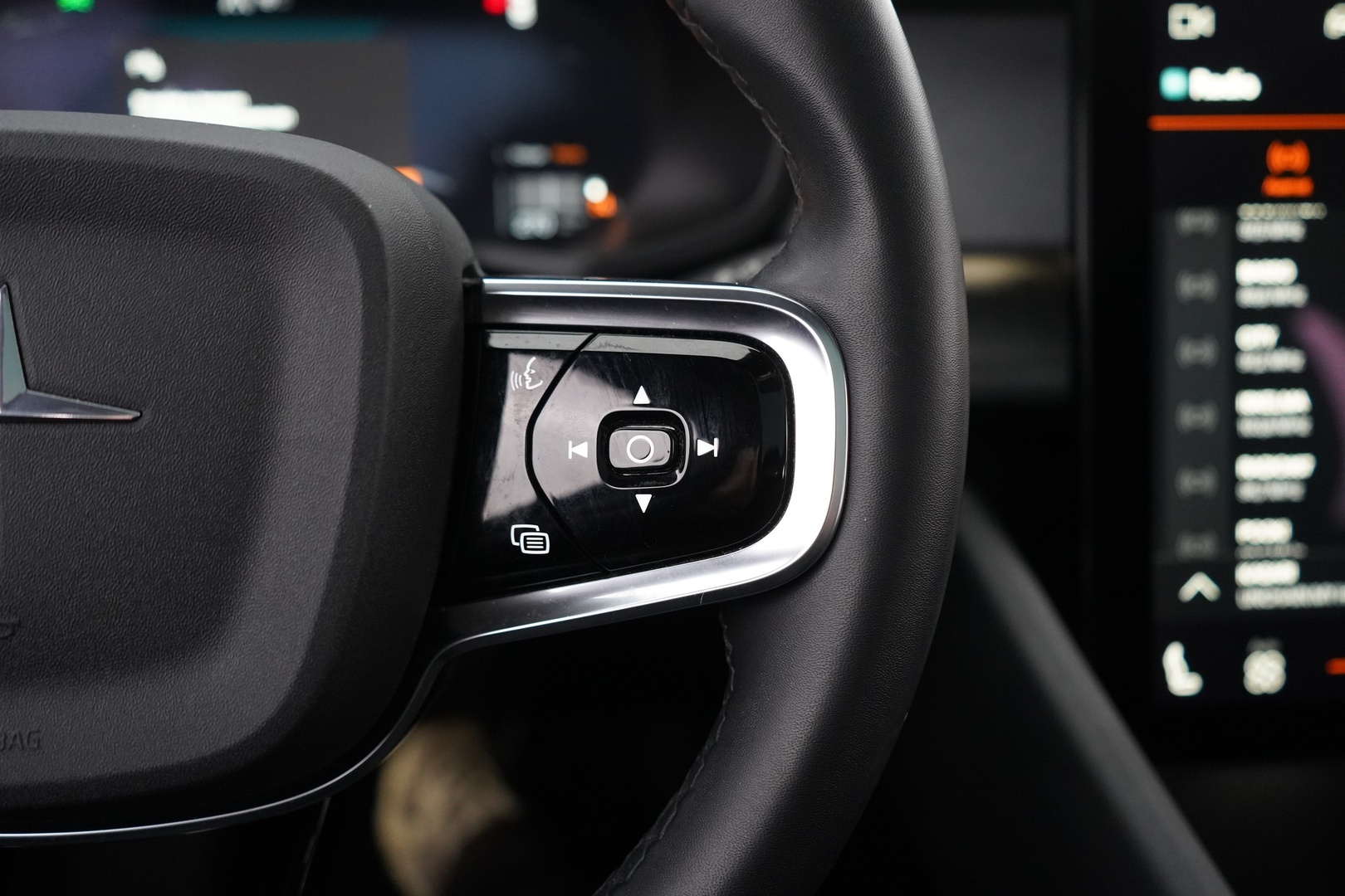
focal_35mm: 31
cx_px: 672
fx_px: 1158
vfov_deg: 42.3
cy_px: 448
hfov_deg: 60.3
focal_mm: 31
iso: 5000
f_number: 3.5
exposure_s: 1/40
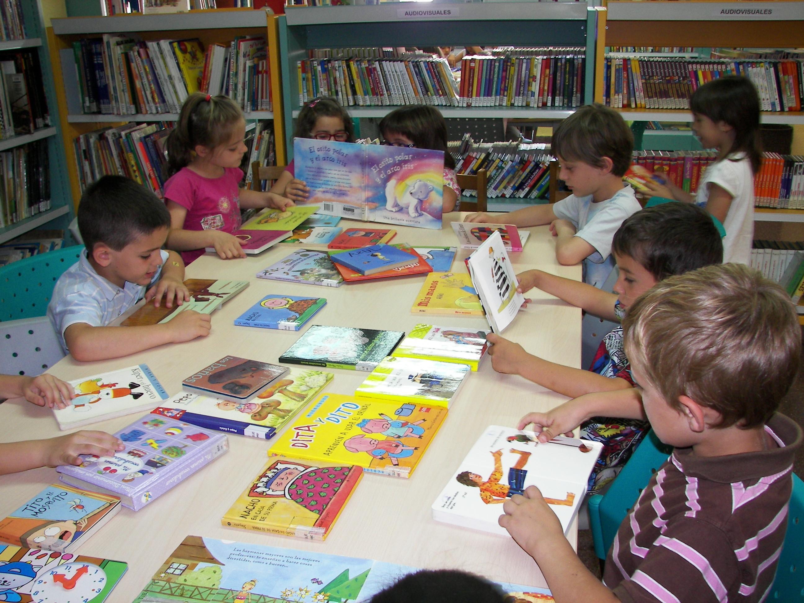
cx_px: 402
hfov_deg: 51.4
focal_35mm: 36
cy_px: 302
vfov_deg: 39.7
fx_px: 836
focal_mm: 6
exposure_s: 1/30
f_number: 2.8
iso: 100
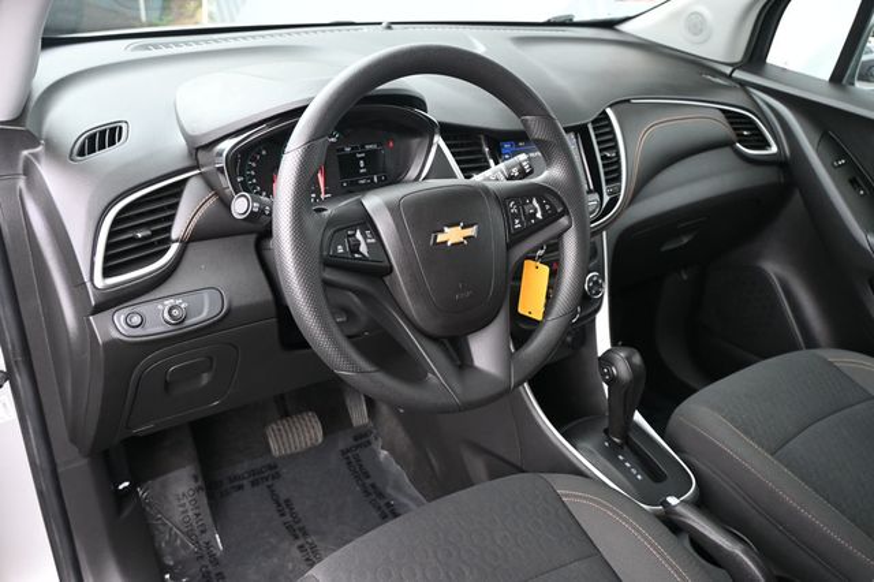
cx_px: 437
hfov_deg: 62.0
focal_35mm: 30
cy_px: 291
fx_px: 728
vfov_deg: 43.6
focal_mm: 20
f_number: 3.8
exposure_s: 1/125
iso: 640
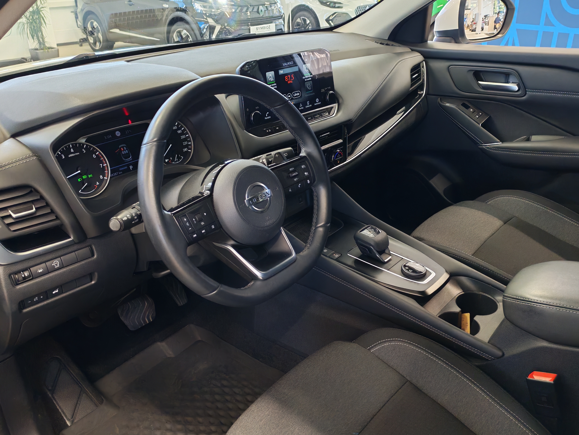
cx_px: 290
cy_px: 218
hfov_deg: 56.8
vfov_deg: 44.2
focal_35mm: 32
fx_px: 535
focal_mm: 6.12
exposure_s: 1/100
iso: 897
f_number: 1.9
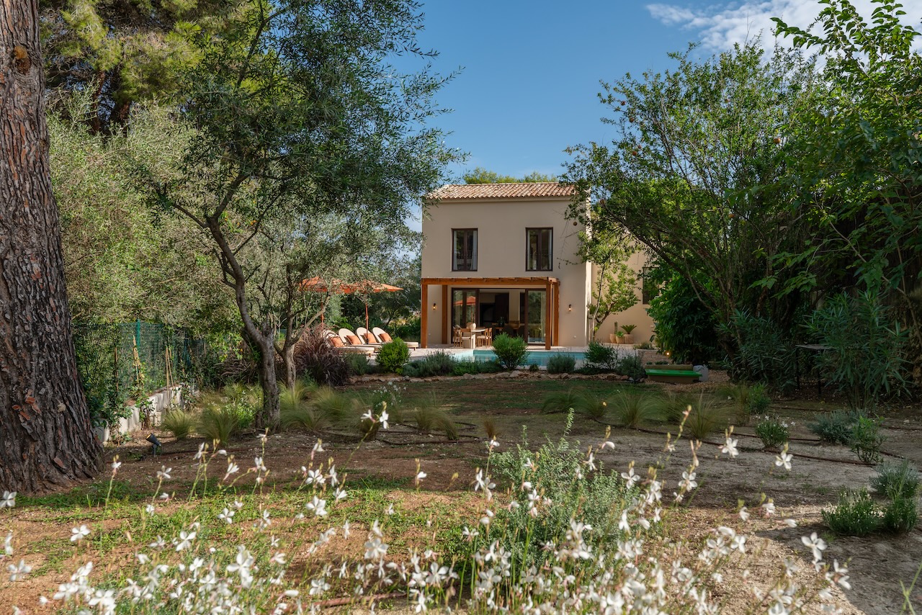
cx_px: 461
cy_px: 308
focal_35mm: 29
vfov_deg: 45.0
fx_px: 743
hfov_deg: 63.6
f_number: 9
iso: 200
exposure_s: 1/320
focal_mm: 29
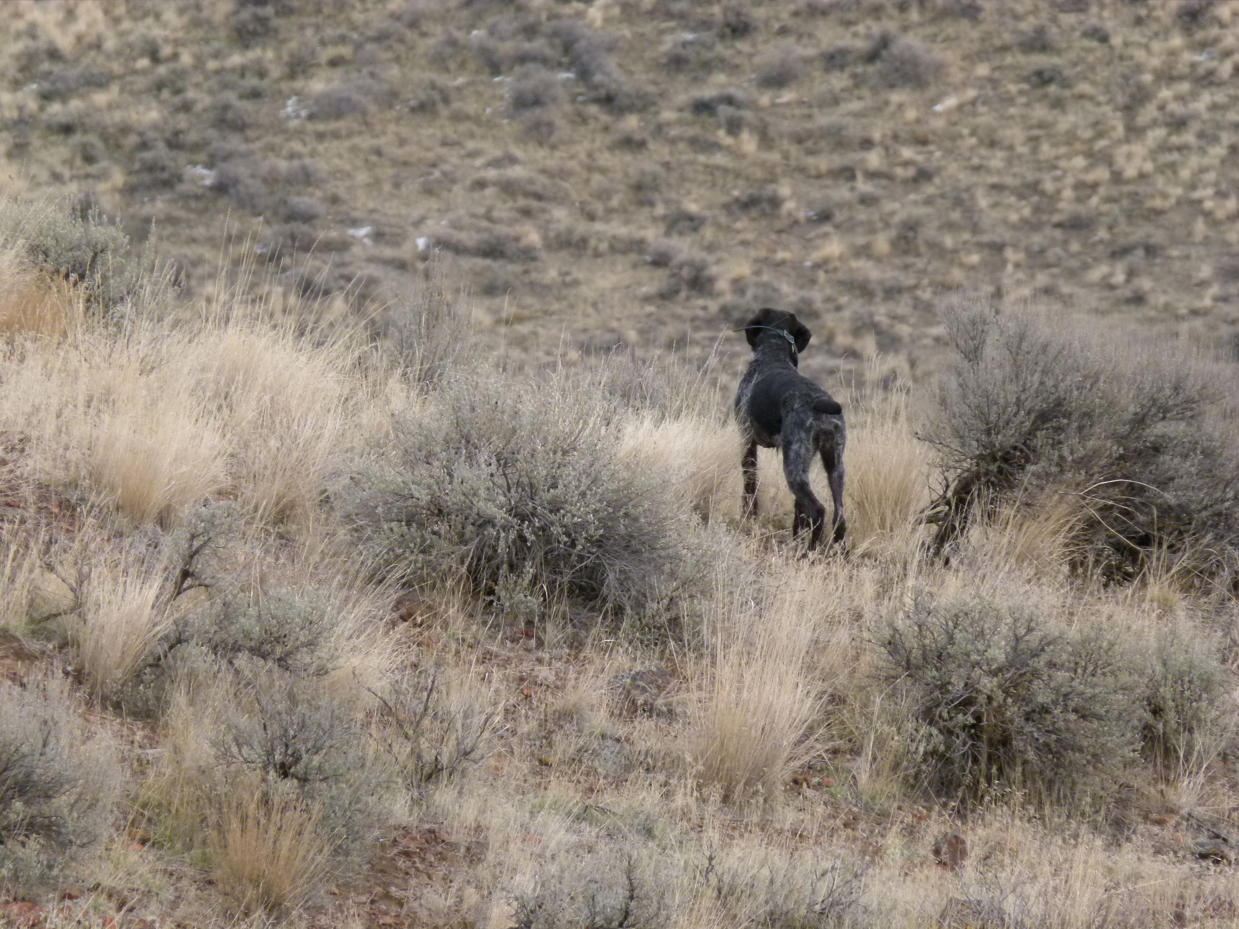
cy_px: 464
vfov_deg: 2.5
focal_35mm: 600
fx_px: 21476
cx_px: 620
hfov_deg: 3.3
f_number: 5.2
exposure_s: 1/500
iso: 250
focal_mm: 108
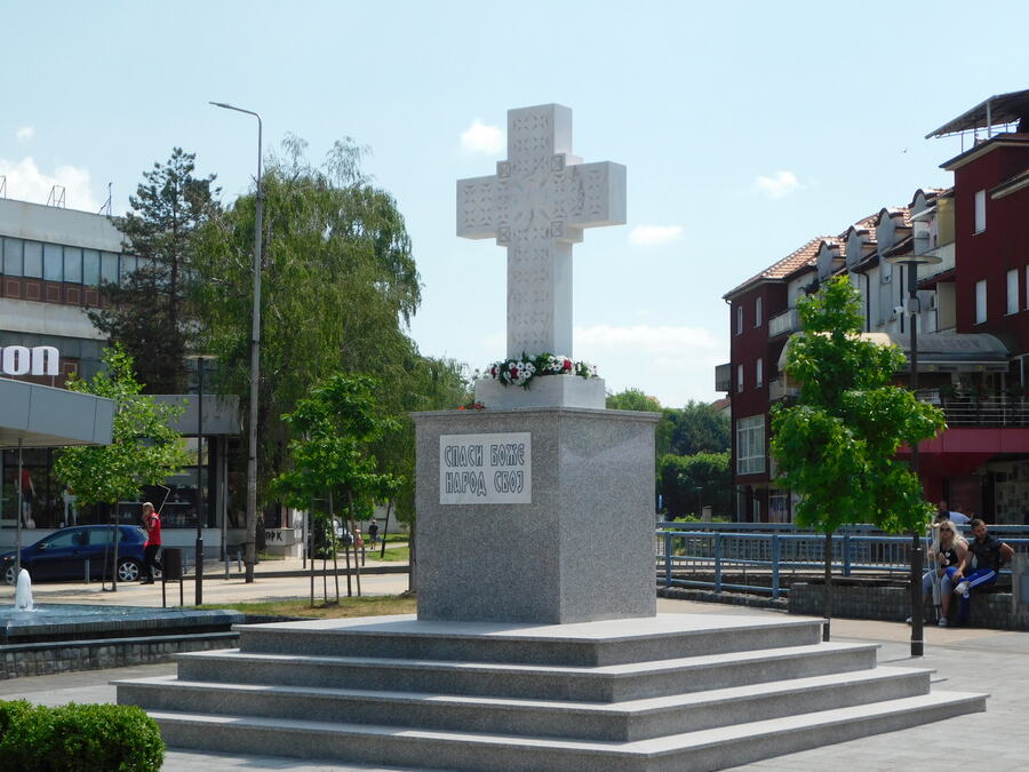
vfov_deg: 22.3
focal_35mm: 66
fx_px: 1962
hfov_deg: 29.4
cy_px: 386
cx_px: 514
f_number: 4.2
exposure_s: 1/1000
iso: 125
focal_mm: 11.7
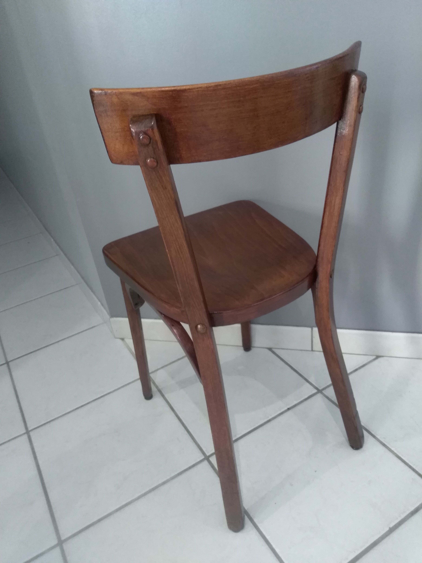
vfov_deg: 67.3
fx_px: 423
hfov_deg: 53.1
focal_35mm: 26
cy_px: 282
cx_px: 211
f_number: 2
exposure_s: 1/33.3
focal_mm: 3.54
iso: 566
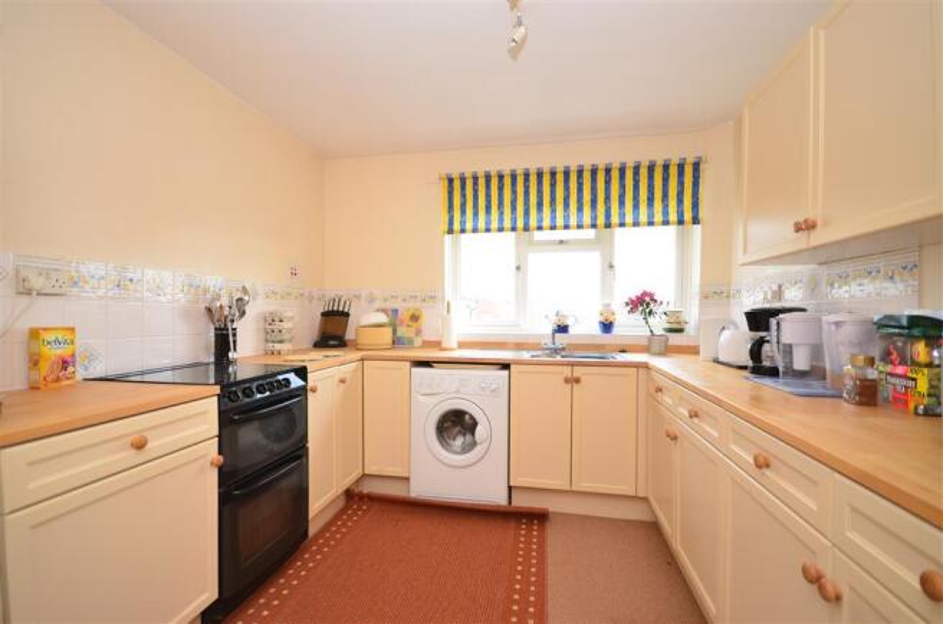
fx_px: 392
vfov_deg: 77.0
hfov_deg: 100.5
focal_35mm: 15
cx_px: 472
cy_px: 312
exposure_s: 1/10
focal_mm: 10
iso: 200
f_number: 5
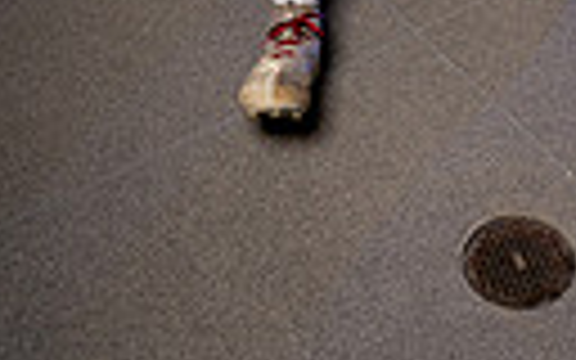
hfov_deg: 23.4
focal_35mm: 86
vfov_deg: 11.2
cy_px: -639
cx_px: 531
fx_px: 1350
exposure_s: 1/250
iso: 160
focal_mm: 24
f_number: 6.3
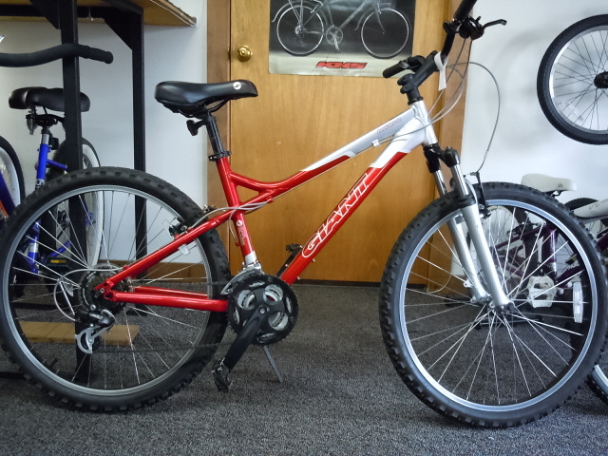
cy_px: 228
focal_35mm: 33
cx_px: 304
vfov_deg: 42.9
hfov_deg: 55.4
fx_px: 580
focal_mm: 5.9
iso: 800
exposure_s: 1/25
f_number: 4
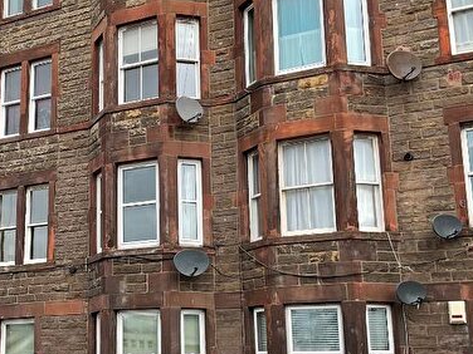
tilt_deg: +12.8
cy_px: 219
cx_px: 123
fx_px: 738
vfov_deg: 27.0
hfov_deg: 34.8
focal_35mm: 54
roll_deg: -0.4
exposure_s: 1/211
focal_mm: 3
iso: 16
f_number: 1.8
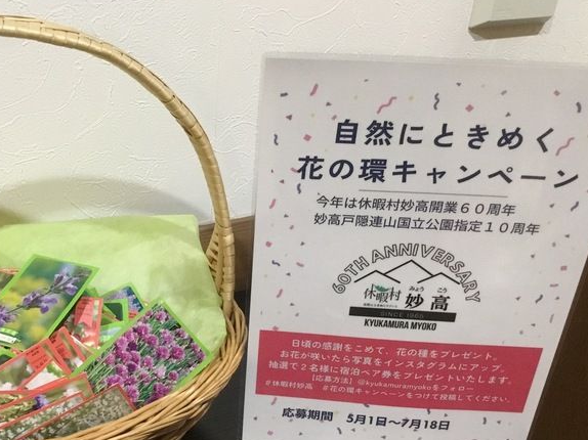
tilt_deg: -32.4
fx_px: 747
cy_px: 300
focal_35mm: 44
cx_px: 193
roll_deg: -1.8
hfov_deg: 42.4
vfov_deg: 32.5
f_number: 2.4
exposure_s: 1/15
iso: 250
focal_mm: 3.3
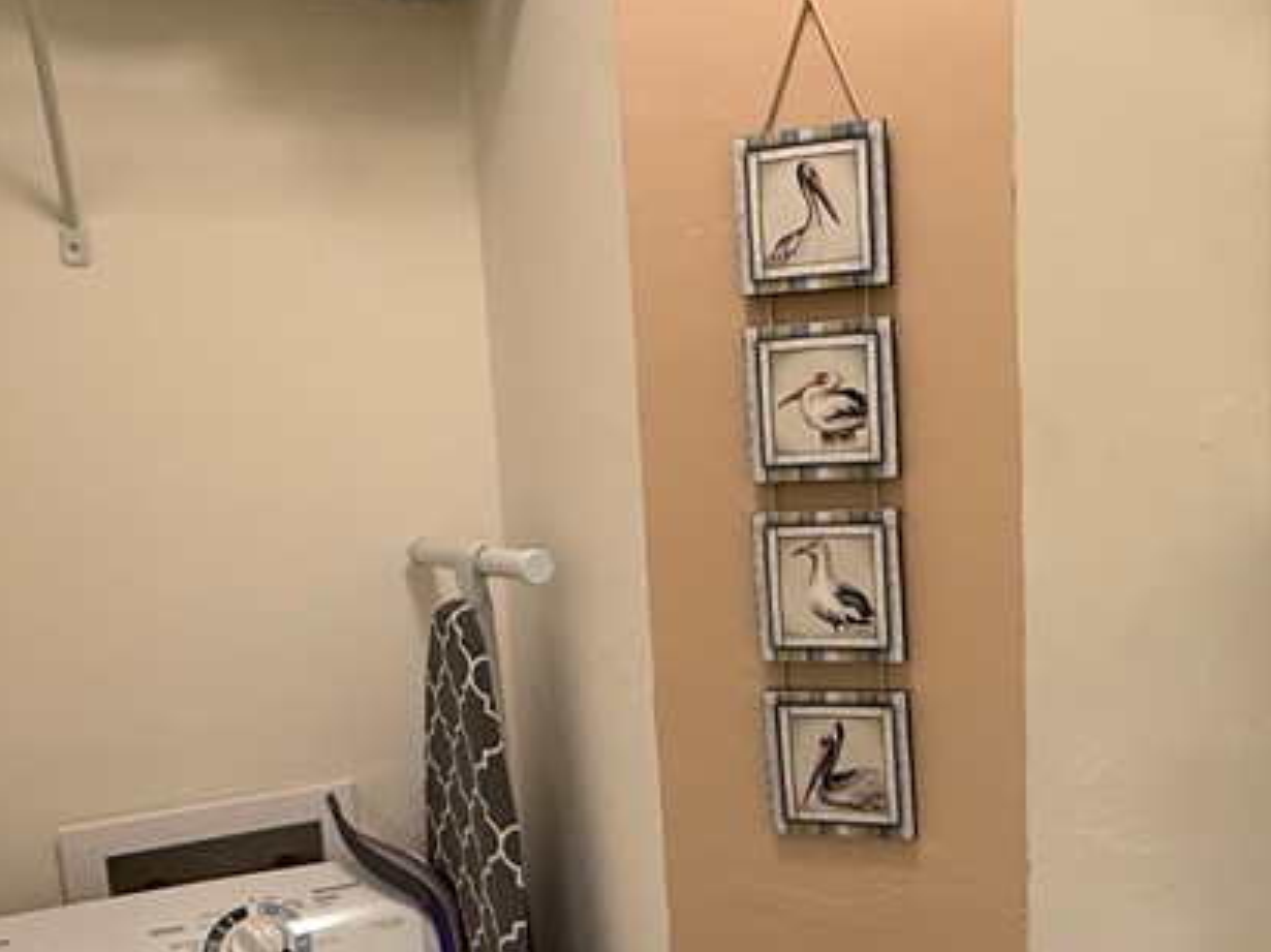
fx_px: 1284
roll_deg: +2.0
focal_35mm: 35
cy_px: 586
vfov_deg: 40.4
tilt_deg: -5.7
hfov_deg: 51.8
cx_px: 828
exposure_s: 1/60
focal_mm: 2.22
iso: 320
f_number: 2.2
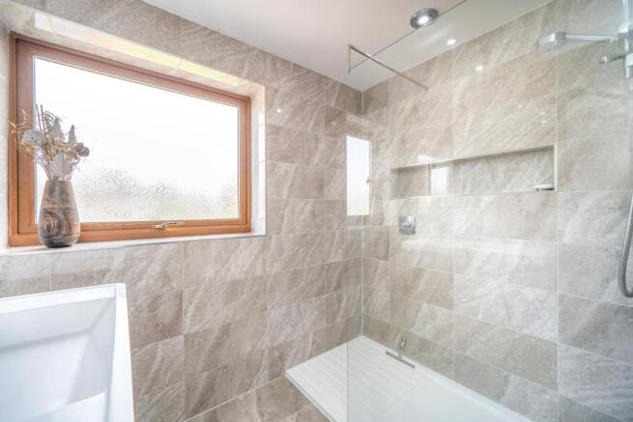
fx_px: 229
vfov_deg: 85.5
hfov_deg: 108.3
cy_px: 211
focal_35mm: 13
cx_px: 316
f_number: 8
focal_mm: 13
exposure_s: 1/30
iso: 250
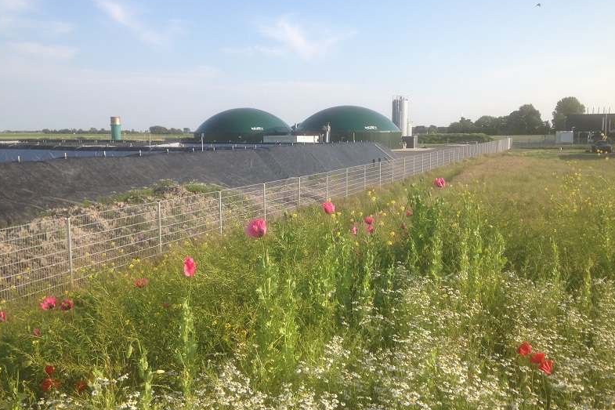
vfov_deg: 37.8
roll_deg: -1.3
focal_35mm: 35
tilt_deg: -5.3
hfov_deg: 54.4
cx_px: 306
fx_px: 598
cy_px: 200
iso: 50
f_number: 2.4
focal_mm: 4.12
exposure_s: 1/919
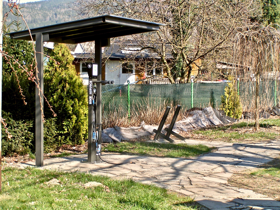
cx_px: 140
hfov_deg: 23.8
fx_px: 663
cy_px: 105
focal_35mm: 82
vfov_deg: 18.0
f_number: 5
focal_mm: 12.6
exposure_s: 1/200
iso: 50
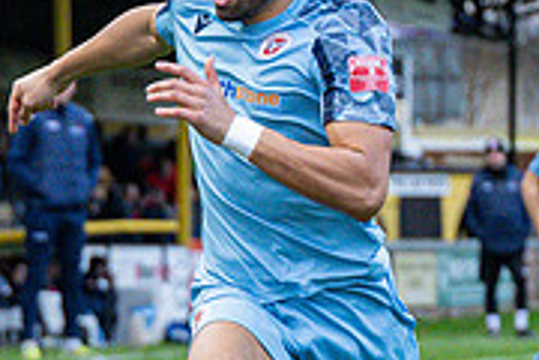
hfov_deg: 4.8
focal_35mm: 426
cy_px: 464
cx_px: 65
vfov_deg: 3.2
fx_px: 6378
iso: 2000
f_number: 2.8
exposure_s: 1/2000
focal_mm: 70
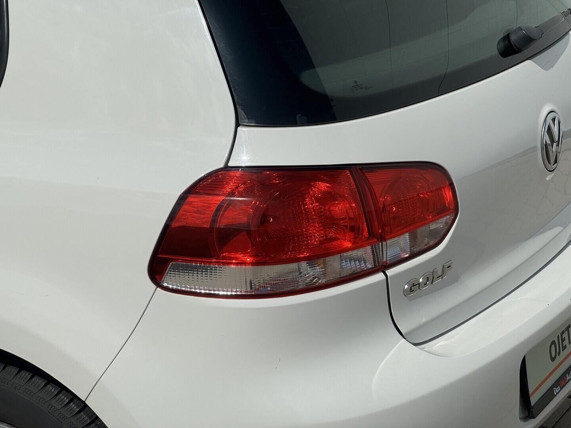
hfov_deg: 25.3
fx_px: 1270
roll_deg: +0.4
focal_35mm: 77
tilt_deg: -16.0
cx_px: 286
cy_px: 214
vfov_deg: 19.1
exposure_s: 1/3425
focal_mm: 9
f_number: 2.8
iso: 20
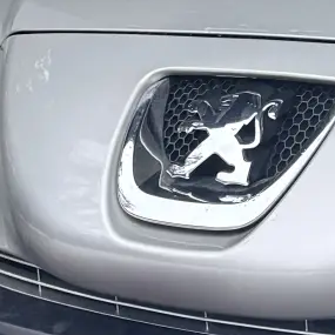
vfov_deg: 11.9
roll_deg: +3.3
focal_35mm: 127
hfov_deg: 13.0
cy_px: -388
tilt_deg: +3.6
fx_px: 1391
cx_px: 508
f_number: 1.78
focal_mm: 6.76
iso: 250
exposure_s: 1/60
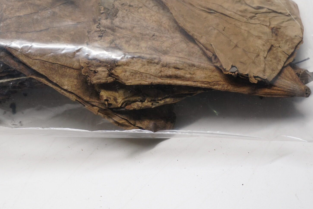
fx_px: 1148
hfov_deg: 15.5
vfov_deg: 10.3
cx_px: 94
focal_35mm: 132
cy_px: 28
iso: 500
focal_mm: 50
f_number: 5.6
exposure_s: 1/125
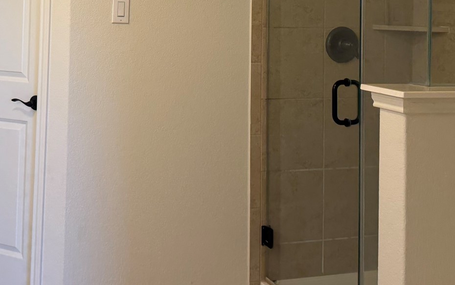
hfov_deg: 35.6
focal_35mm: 56
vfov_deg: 22.1
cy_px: -12
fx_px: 694
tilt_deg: +0.8
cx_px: 125
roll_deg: -1.0
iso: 160
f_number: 1.78
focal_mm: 6.76
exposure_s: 1/120
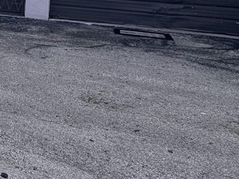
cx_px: -162
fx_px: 380
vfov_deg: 24.6
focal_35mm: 55
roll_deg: -1.4
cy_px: -22
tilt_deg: -4.6
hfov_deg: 23.5
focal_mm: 2.22
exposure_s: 1/1110
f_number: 2.2
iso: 50
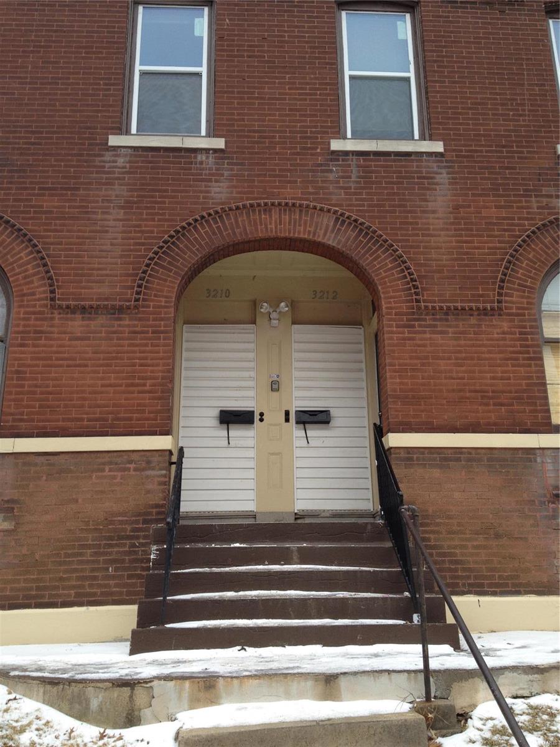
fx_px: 755
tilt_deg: +15.8
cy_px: 374
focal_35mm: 35
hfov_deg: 40.7
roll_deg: +0.5
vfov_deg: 52.6
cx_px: 280
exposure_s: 1/334
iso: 50
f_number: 2.4
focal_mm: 4.28
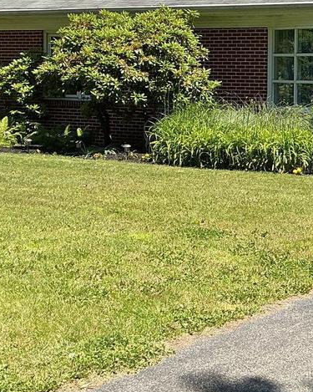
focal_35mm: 87
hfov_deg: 17.3
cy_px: 114
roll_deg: -0.6
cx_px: 302
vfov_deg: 21.8
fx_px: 1008
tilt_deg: -1.4
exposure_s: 1/1279
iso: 25
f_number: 1.8
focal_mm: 3
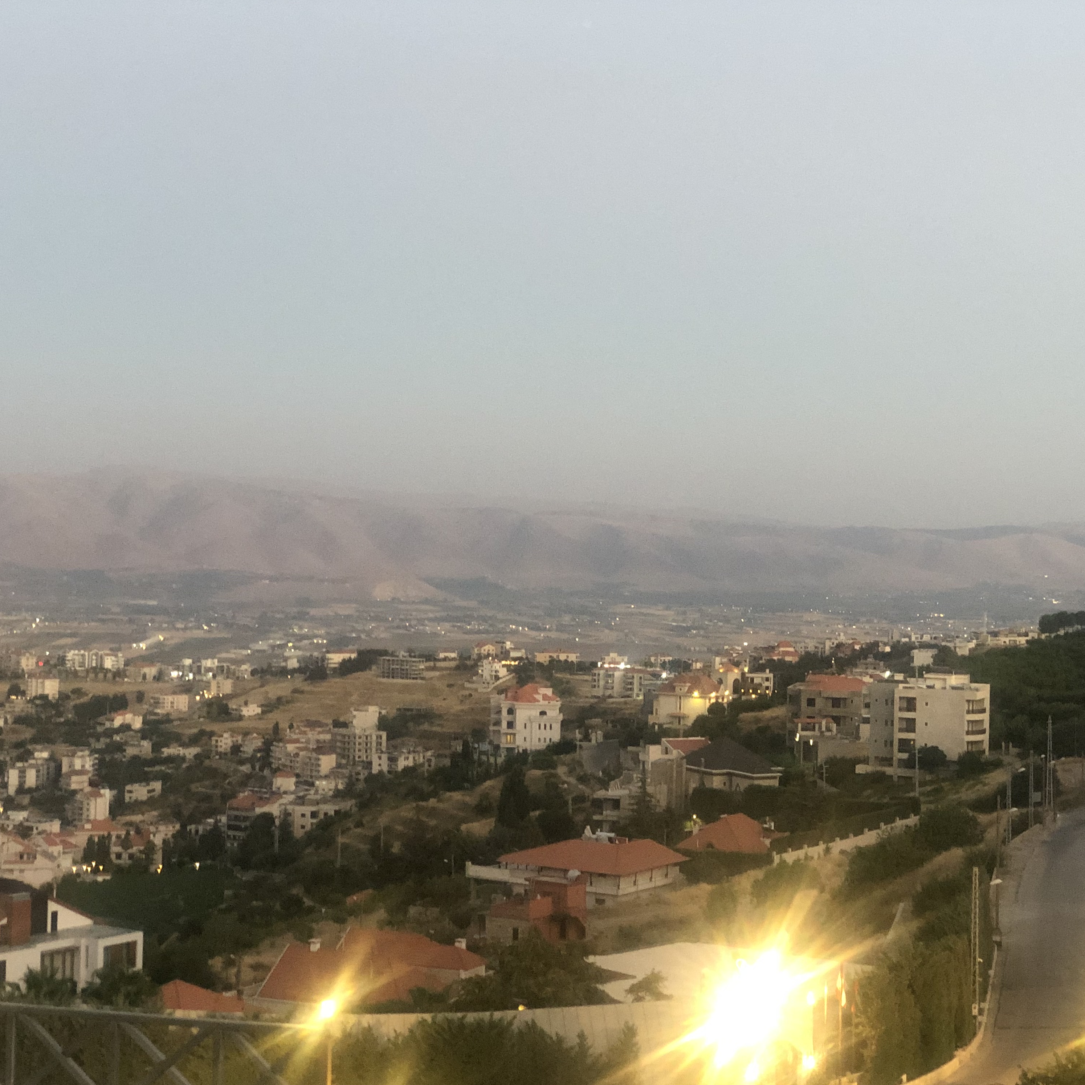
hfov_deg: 27.6
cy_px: 541
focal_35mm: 62
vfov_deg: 27.7
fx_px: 2199
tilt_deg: +1.9
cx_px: 660
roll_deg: -1.2
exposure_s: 1/17
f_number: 2.4
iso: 160
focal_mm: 6
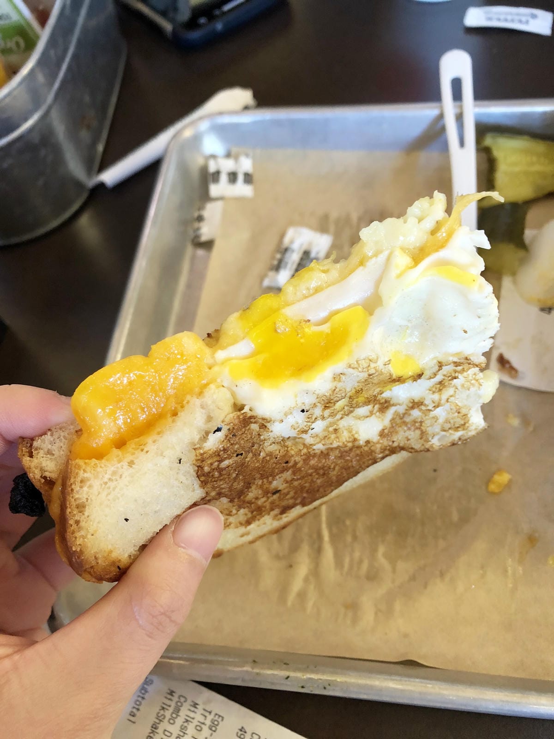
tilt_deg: -60.0
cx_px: 277
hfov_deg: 49.7
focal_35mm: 28
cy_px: 370
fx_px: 597
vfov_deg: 63.4
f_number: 1.8
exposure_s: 1/15
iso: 50
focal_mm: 3.99
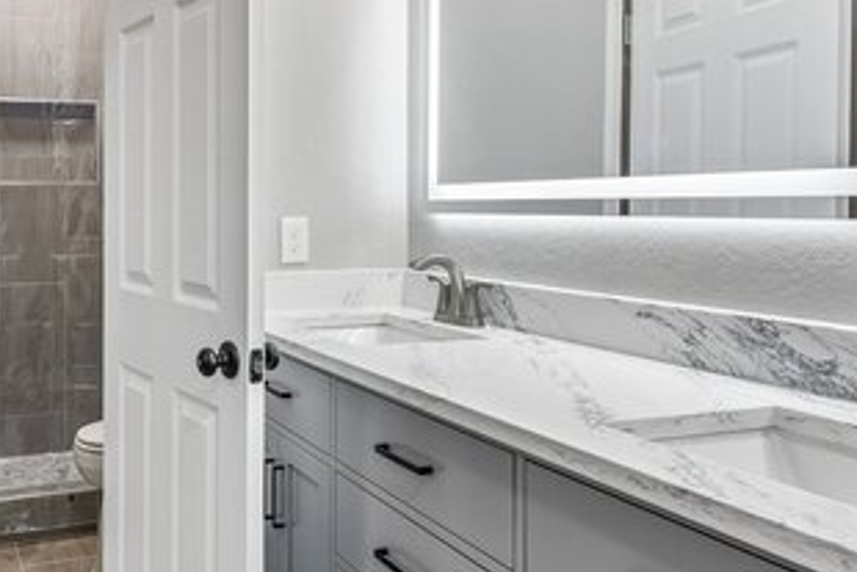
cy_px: 214
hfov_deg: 54.9
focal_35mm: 33
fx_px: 786
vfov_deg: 39.7
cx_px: 229
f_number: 8
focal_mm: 16
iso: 450
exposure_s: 1/15
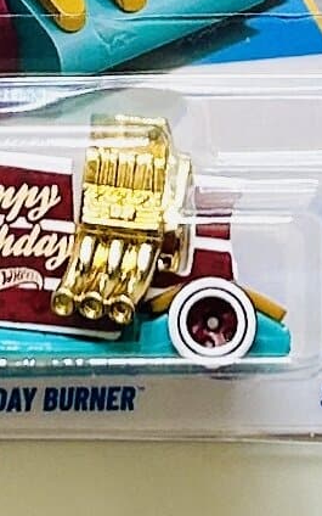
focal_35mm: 94
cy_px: -327
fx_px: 1320
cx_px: 54
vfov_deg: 18.6
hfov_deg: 13.8
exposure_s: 1/121
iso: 80
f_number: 1.5
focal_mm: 5.7
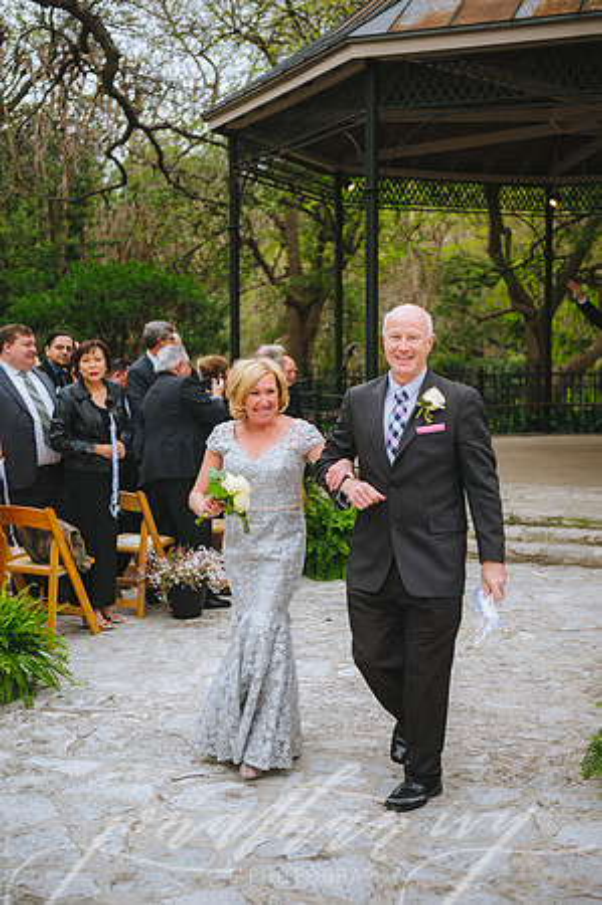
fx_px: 1207
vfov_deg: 41.2
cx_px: 301
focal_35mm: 48
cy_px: 452
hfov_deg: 28.0
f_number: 2.8
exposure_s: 1/1600
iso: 400
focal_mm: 48
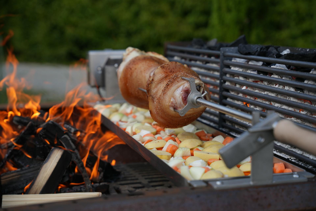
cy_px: 106
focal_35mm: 58
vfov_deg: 23.3
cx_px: 158
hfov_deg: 34.3
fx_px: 512
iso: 100
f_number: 3.5
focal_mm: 58.3
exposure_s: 1/640
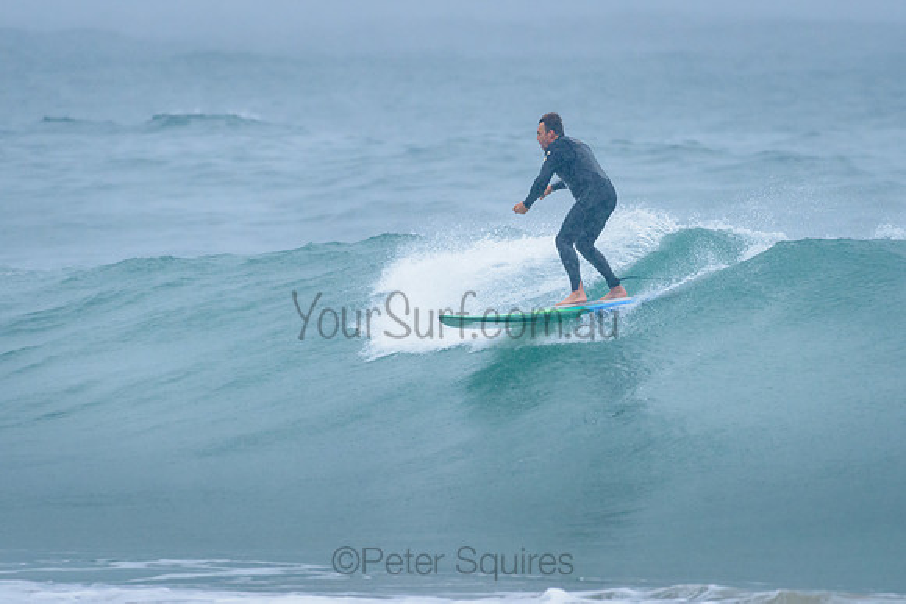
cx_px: 475
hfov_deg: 3.4
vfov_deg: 2.2
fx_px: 15437
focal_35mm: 613
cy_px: 279
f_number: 5.6
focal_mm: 500
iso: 1600
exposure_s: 1/1000
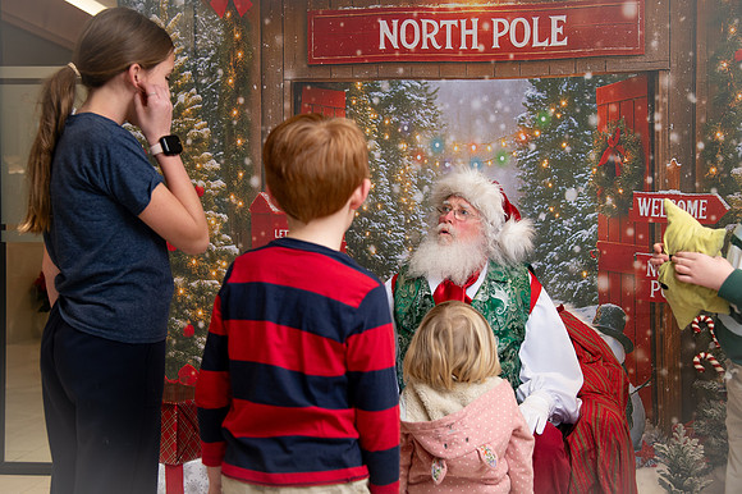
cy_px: 246
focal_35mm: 47
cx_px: 356
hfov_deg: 41.9
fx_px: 970
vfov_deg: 28.6
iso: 1250
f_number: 4.5
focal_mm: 44
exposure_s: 1/200
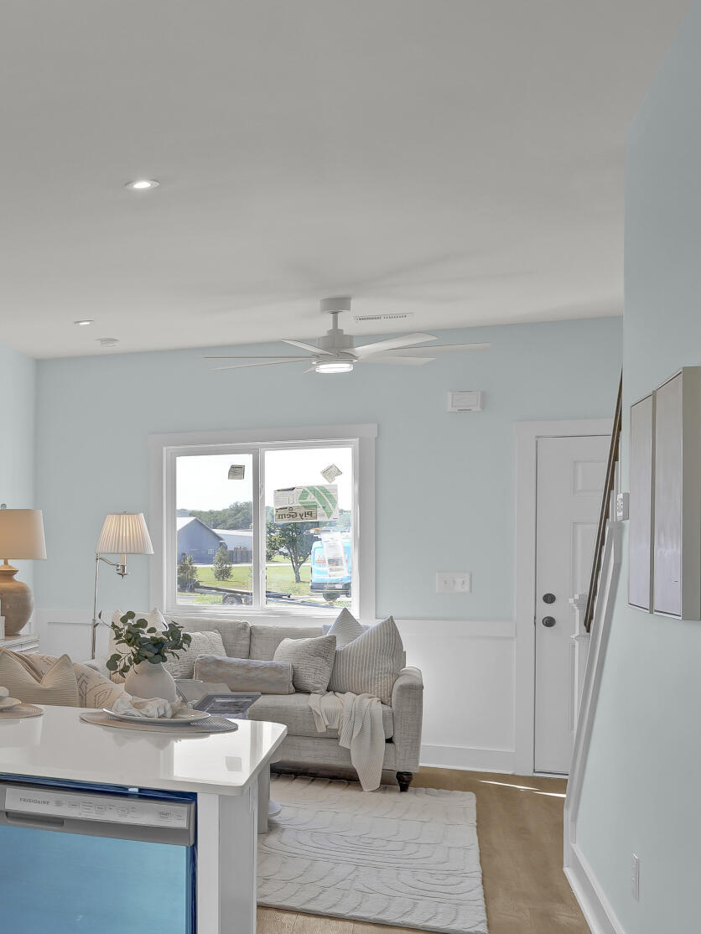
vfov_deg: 42.8
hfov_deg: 24.4
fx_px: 1188
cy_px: 529
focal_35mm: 44
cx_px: -392
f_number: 8
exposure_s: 1/4
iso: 100
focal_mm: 17
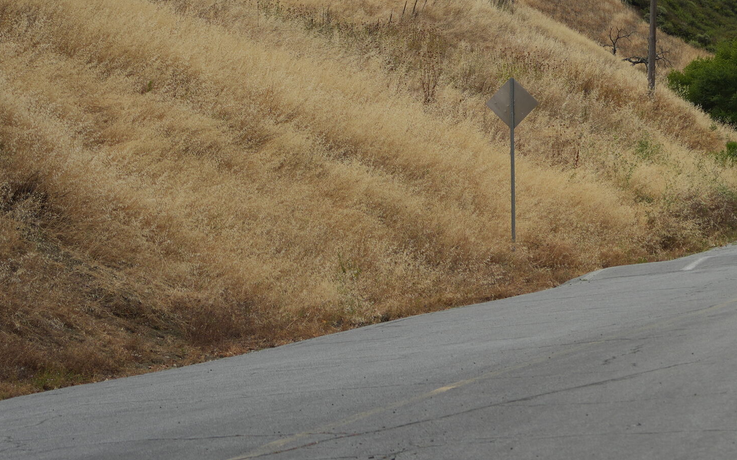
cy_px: 47
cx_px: 928
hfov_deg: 13.4
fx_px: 3033
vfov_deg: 8.7
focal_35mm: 151
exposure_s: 1/500
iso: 100
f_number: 5.6
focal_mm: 50
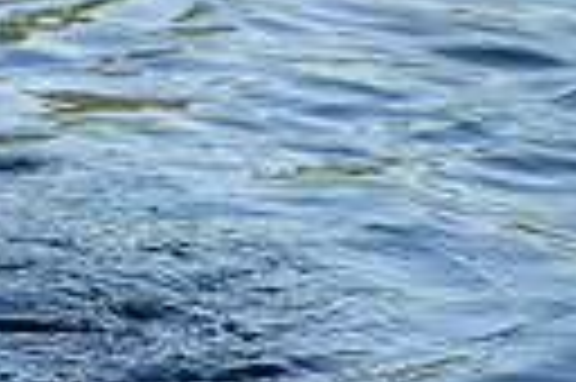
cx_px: -218
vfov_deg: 3.5
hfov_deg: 5.3
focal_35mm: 390
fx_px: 6232
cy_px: 378
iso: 1000
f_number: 4.5
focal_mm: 70
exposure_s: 1/1000
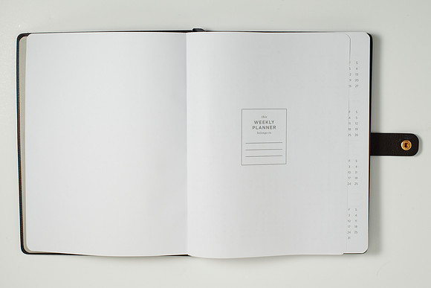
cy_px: 149
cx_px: 197
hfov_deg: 34.7
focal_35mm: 58
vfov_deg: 23.6
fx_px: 689
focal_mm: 50
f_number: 9
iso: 200
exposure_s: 1/200
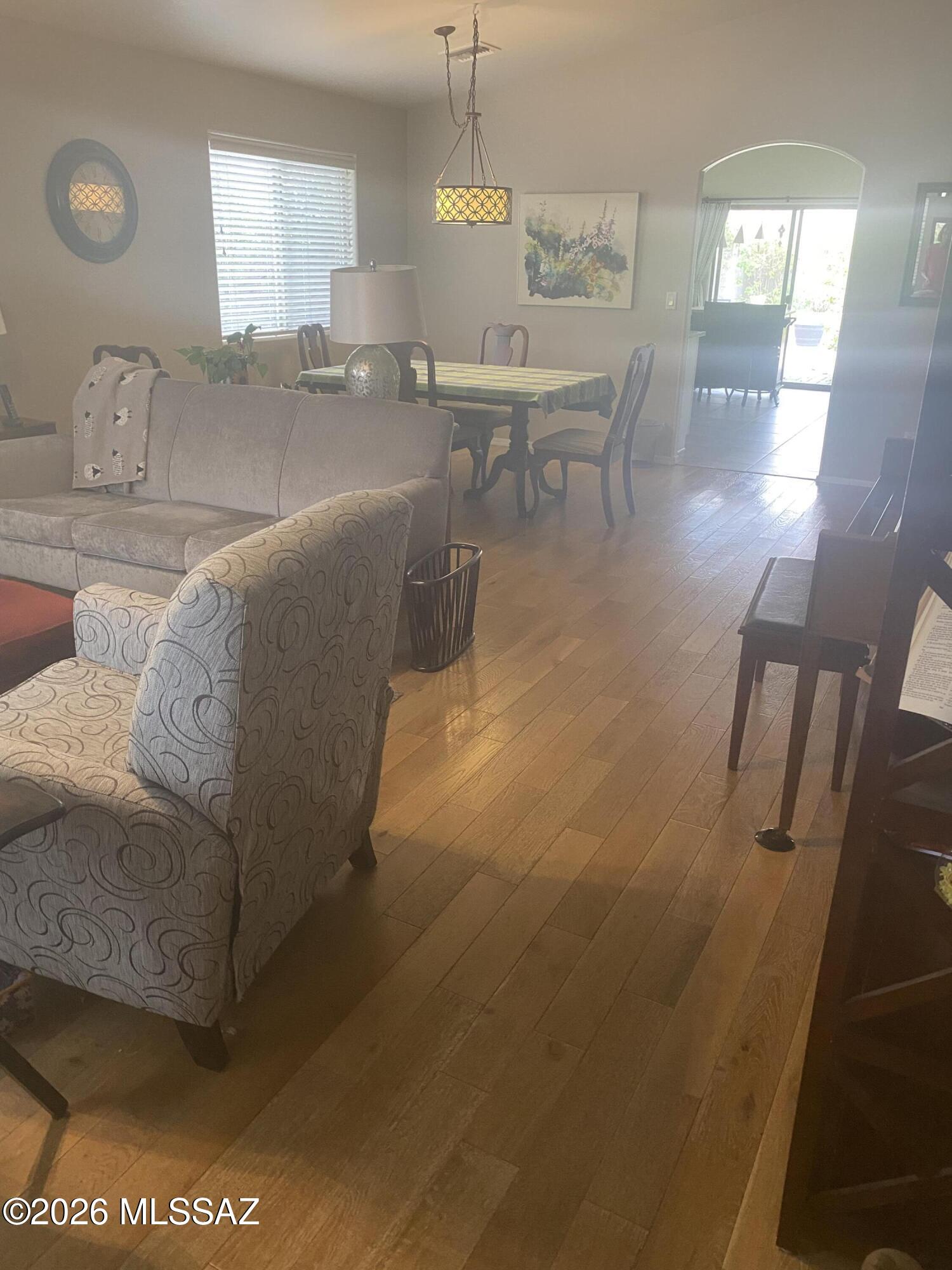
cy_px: 635
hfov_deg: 53.1
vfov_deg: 67.3
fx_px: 953
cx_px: 476
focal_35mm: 26
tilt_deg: -20.3
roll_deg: -0.4
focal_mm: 4.25
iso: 250
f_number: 1.8
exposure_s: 1/60
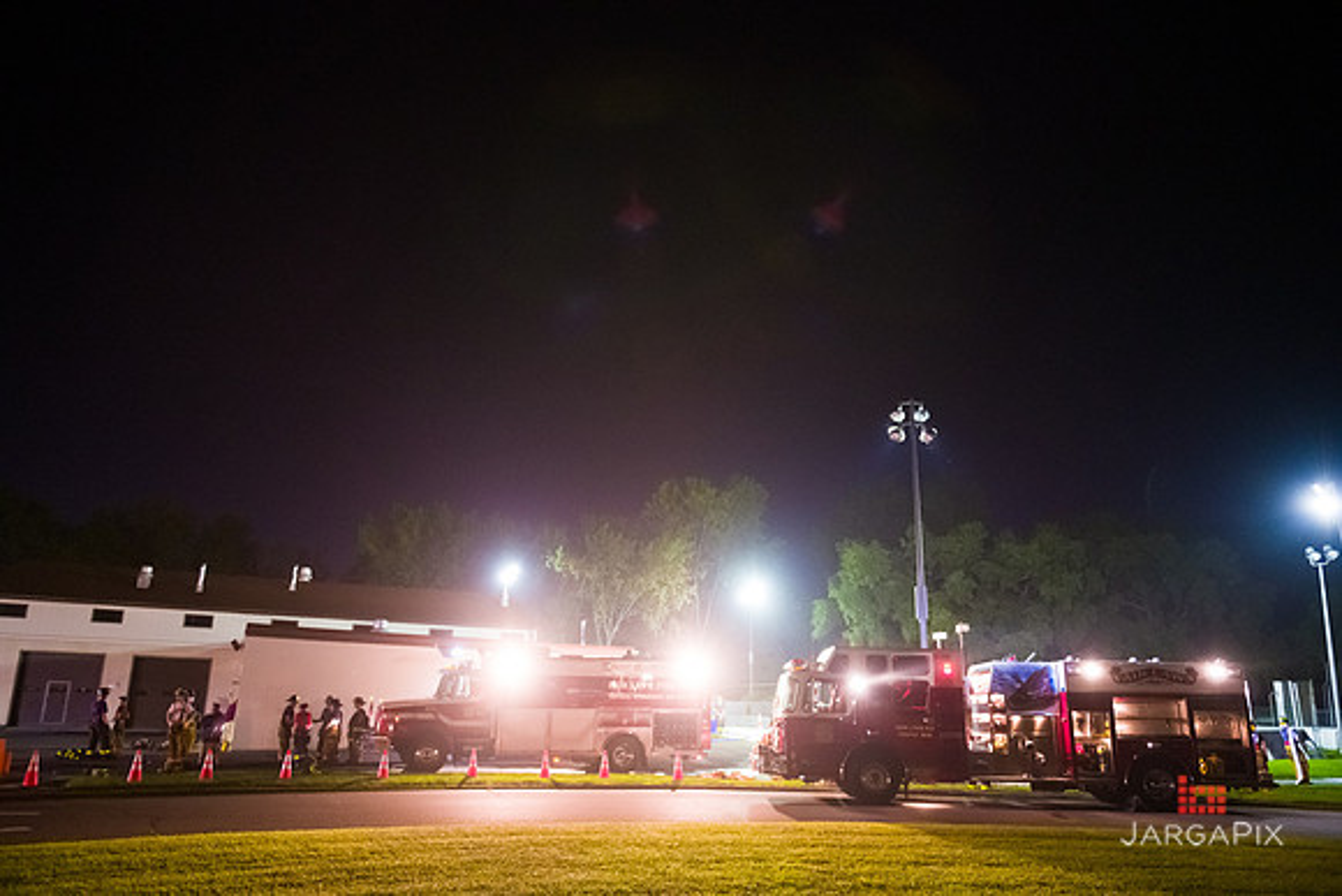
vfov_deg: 53.2
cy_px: 448
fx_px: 895
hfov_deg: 73.7
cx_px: 671
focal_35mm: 24
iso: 6400
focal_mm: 24
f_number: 3.2
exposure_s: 1/125
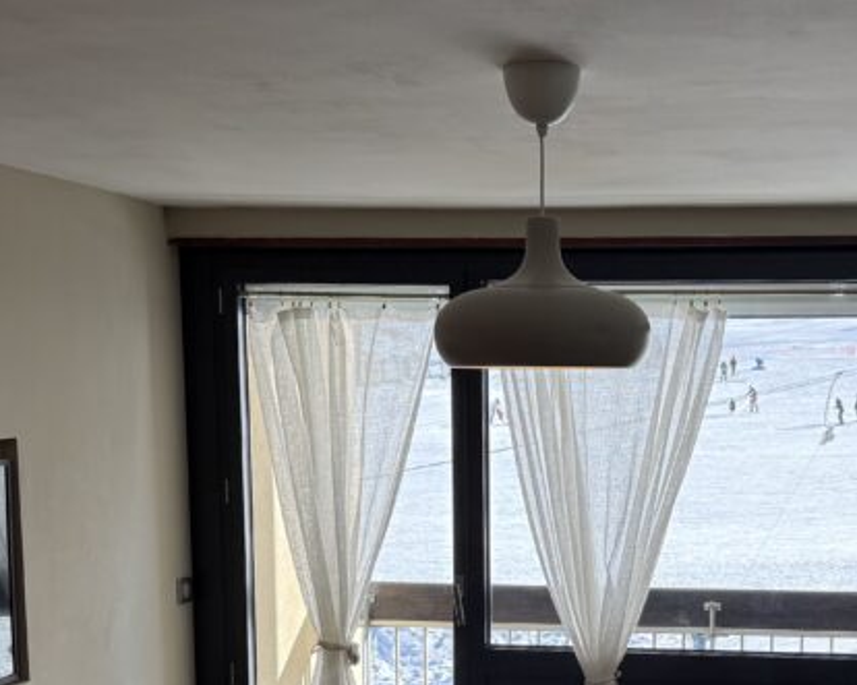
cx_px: 627
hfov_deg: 32.0
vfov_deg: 25.7
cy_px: 561
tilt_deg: -7.1
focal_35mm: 58
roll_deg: -0.5
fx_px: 1471
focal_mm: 6.76
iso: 100
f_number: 1.78
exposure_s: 1/849
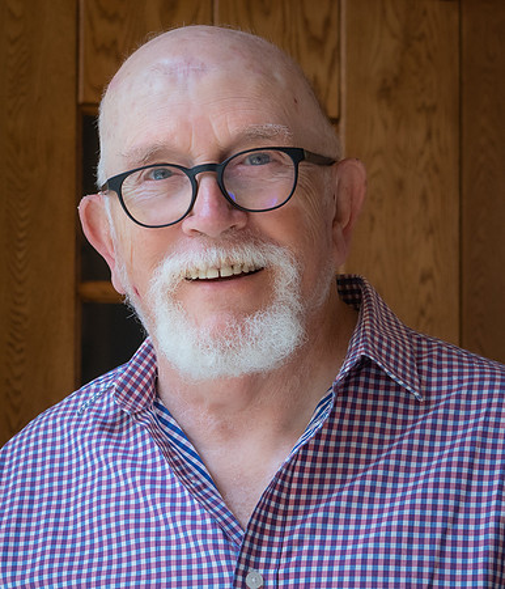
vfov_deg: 16.4
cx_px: 219
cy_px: 314
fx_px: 2042
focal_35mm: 114
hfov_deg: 14.1
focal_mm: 42
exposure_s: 1/200
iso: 500
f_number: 6.3
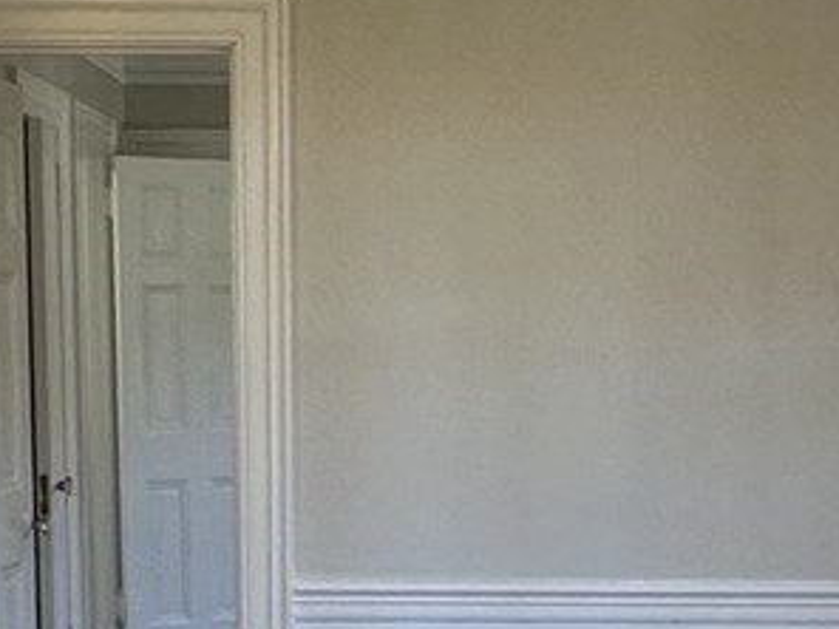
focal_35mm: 97
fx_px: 2351
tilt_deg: -8.9
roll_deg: -0.6
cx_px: 485
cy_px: 706
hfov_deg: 20.2
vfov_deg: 14.8
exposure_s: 1/120
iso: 160
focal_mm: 2.22
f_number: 2.2
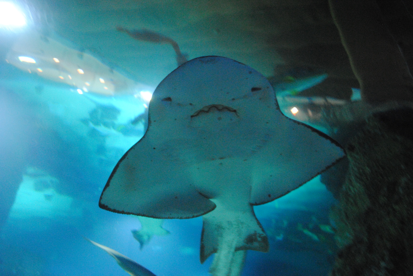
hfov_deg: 57.2
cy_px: 138
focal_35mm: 33
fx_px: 379
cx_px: 206
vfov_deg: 40.1
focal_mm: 22
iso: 1600
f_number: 5
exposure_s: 1/25
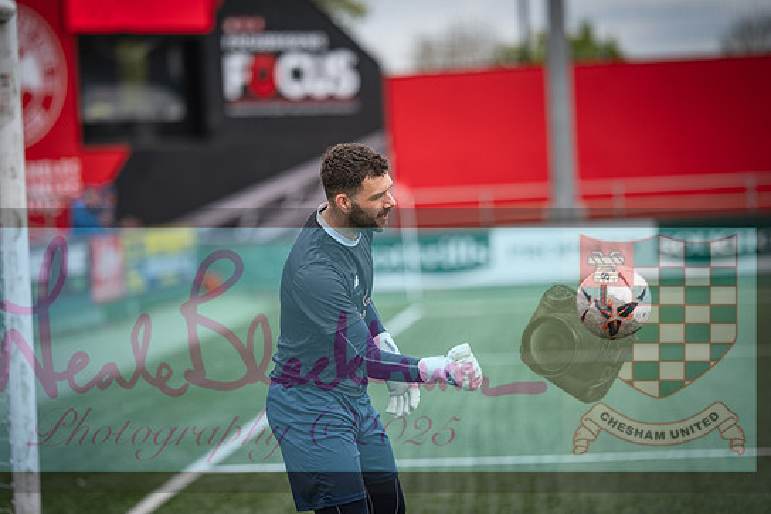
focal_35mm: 144
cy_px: 256
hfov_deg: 14.2
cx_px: 364
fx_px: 3085
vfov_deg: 9.5
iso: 100
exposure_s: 1/1900
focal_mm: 135
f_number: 1.8
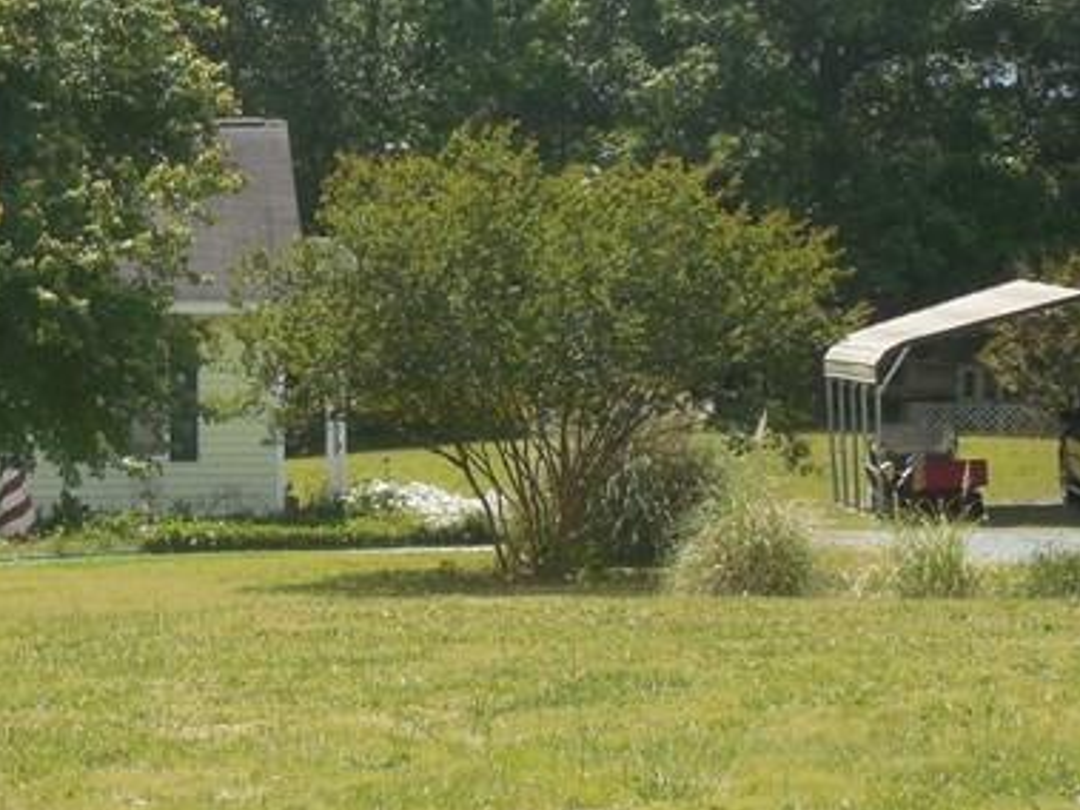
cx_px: -100
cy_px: 590
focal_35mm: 211
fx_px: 6581
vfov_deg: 7.0
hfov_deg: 9.3
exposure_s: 1/640
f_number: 4.5
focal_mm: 14.1
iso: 125
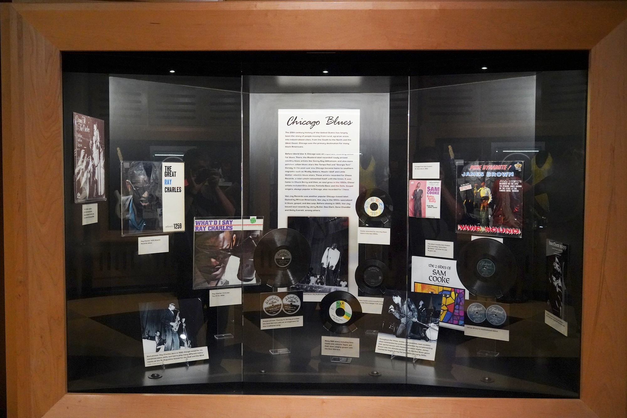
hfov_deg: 55.8
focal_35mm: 34
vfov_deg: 38.9
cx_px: 314
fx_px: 592
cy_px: 209
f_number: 6.3
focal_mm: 34
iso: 12800
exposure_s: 1/100
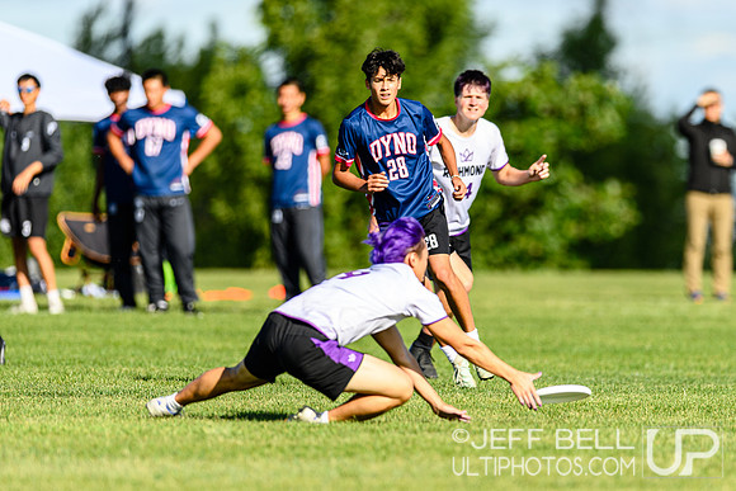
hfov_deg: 3.4
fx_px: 12371
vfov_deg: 2.3
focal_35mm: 605
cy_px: 269
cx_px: 435
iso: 100
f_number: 3.2
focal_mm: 400
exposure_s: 1/1600
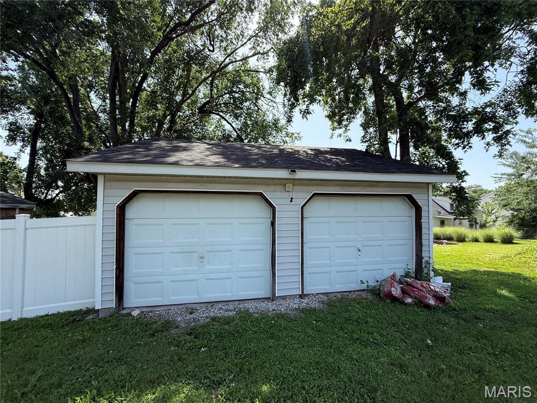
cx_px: 268
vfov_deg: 85.7
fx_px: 217
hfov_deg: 102.1
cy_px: 202
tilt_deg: +0.4
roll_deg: +1.6
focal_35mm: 14
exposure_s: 1/830
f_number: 2.2
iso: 64
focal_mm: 2.22
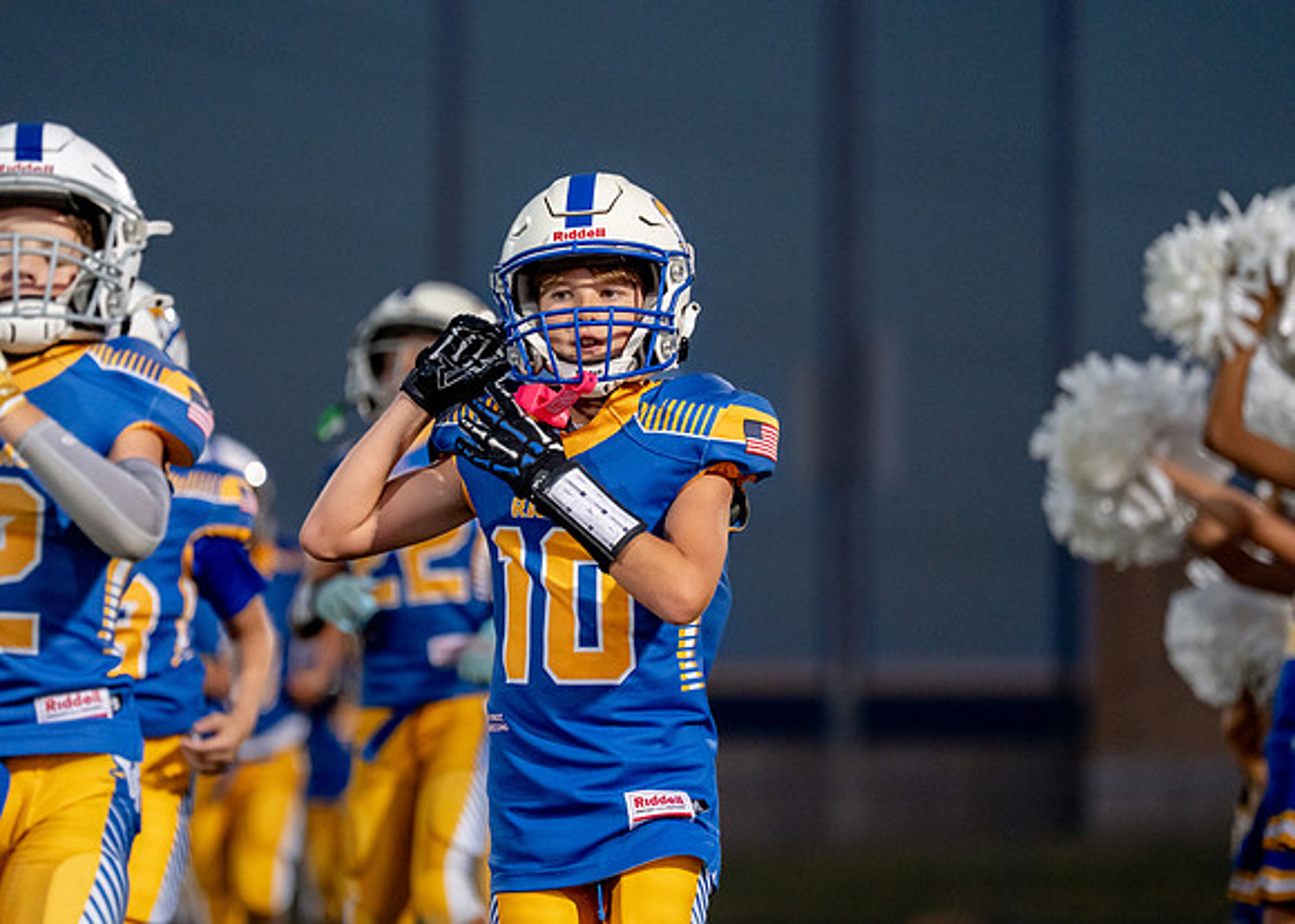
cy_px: 464
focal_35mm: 246
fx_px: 9035
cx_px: 588
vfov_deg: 5.9
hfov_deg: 8.2
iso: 2000
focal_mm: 182
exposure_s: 1/1000
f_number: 2.8
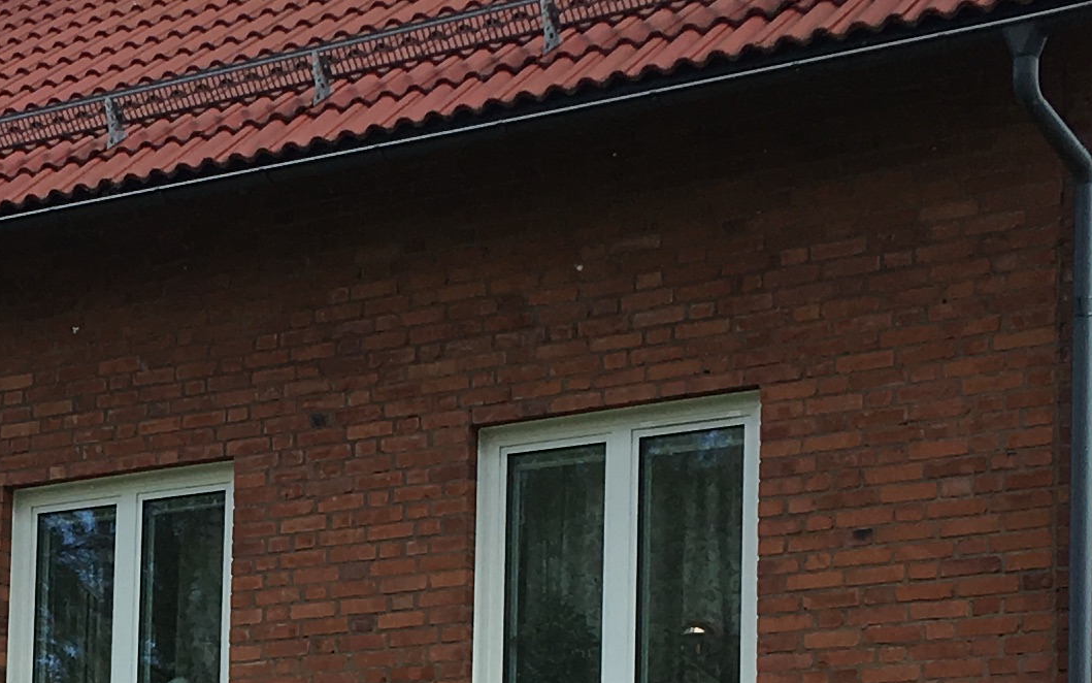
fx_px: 3482
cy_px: 834
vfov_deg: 11.0
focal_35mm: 117
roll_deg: -1.9
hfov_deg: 17.4
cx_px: -21
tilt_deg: +5.2
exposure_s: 1/620
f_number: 2.2
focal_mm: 4.15
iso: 25
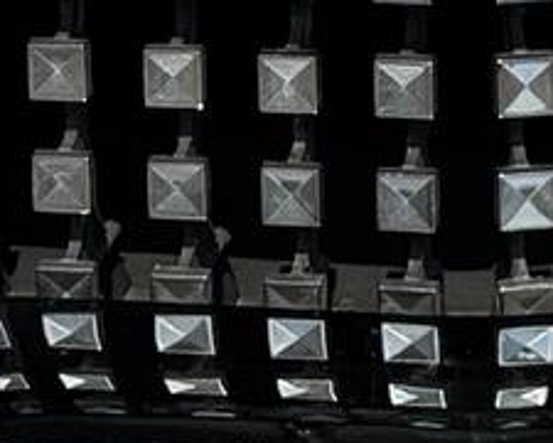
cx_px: 447
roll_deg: +0.4
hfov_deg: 7.3
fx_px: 4354
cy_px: -532
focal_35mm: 266
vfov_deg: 5.6
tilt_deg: -12.9
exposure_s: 1/5376
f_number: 1.78
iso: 64
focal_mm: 6.76
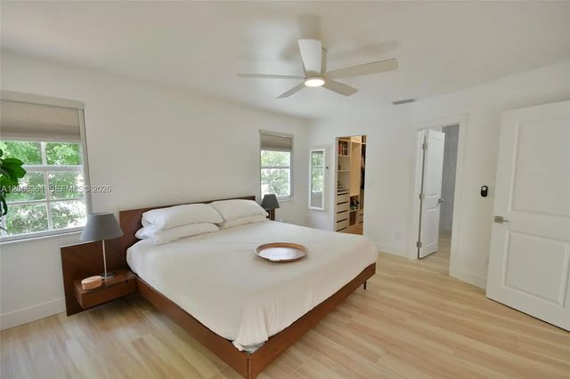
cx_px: 285
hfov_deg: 100.4
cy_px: 190
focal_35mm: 15
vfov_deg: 77.3
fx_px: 237
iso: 1600
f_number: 7.1
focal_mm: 10
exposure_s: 1/160
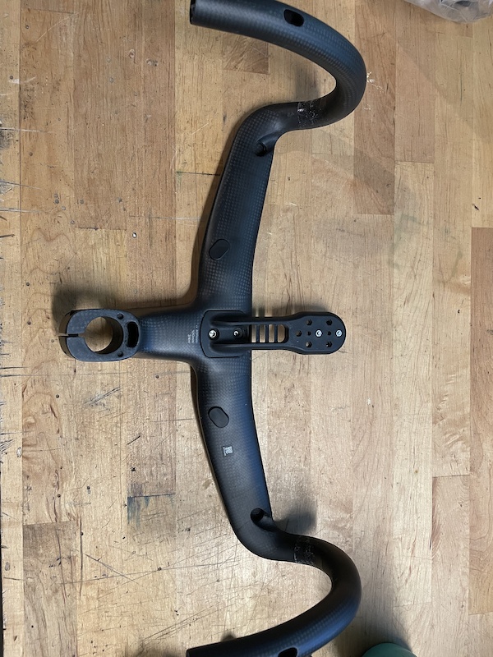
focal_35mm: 26
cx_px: 246
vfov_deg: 67.3
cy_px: 328
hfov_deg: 53.1
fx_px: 494
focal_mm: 4.2
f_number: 1.6
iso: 320
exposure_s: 1/60
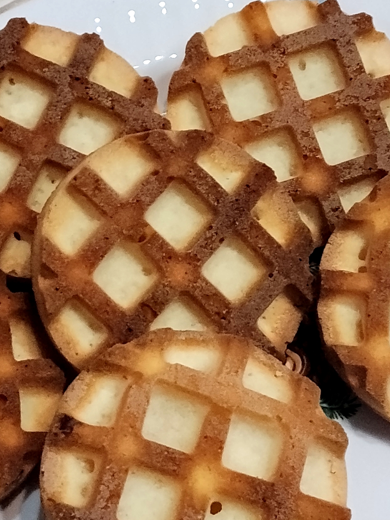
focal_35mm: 95
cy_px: 201
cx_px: 243
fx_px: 1427
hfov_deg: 15.5
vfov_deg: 20.6
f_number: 1.8
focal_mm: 4.22
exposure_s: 1/50
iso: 250
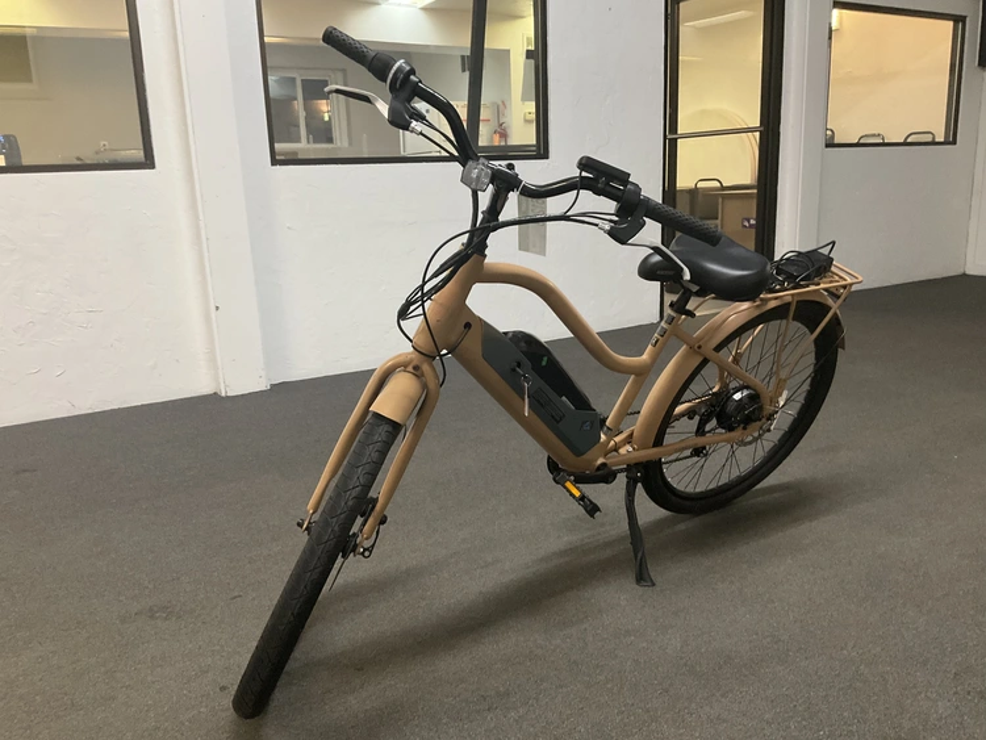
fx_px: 826
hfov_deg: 61.6
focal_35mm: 29
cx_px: 493
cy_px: 370
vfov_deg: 48.3
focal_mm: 3
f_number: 1.8
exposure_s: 1/60
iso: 250
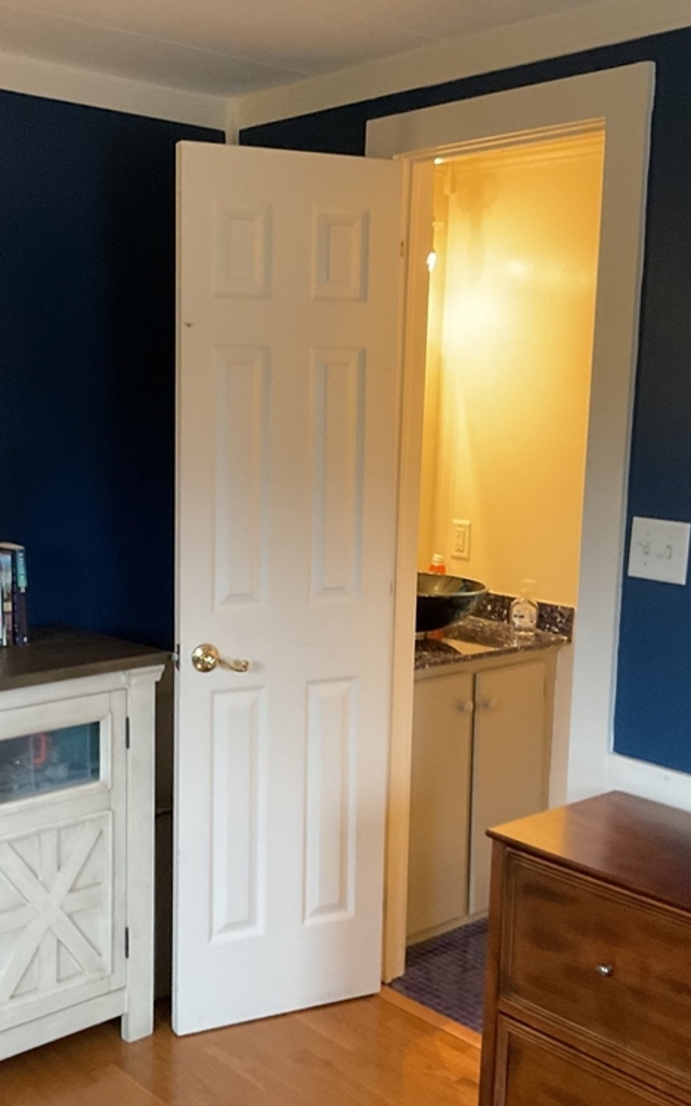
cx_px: 211
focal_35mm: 42
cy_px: 558
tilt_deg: -6.4
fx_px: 1266
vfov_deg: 47.2
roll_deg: -0.2
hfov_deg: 30.2
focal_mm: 3
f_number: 1.8
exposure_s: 1/40
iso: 250
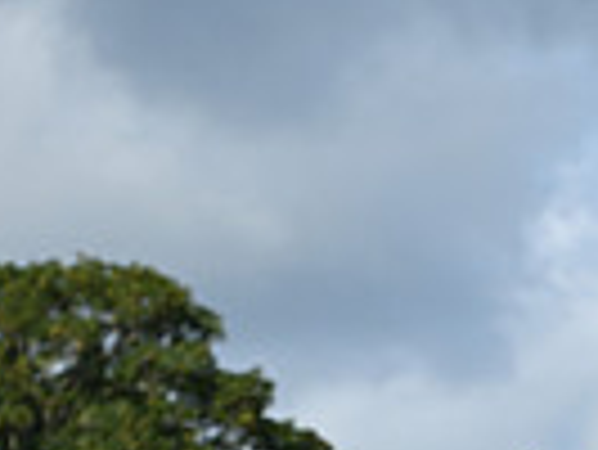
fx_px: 8403
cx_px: 1165
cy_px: 808
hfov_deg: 4.0
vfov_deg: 3.1
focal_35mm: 486
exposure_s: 1/1250
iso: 125
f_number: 4
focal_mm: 116
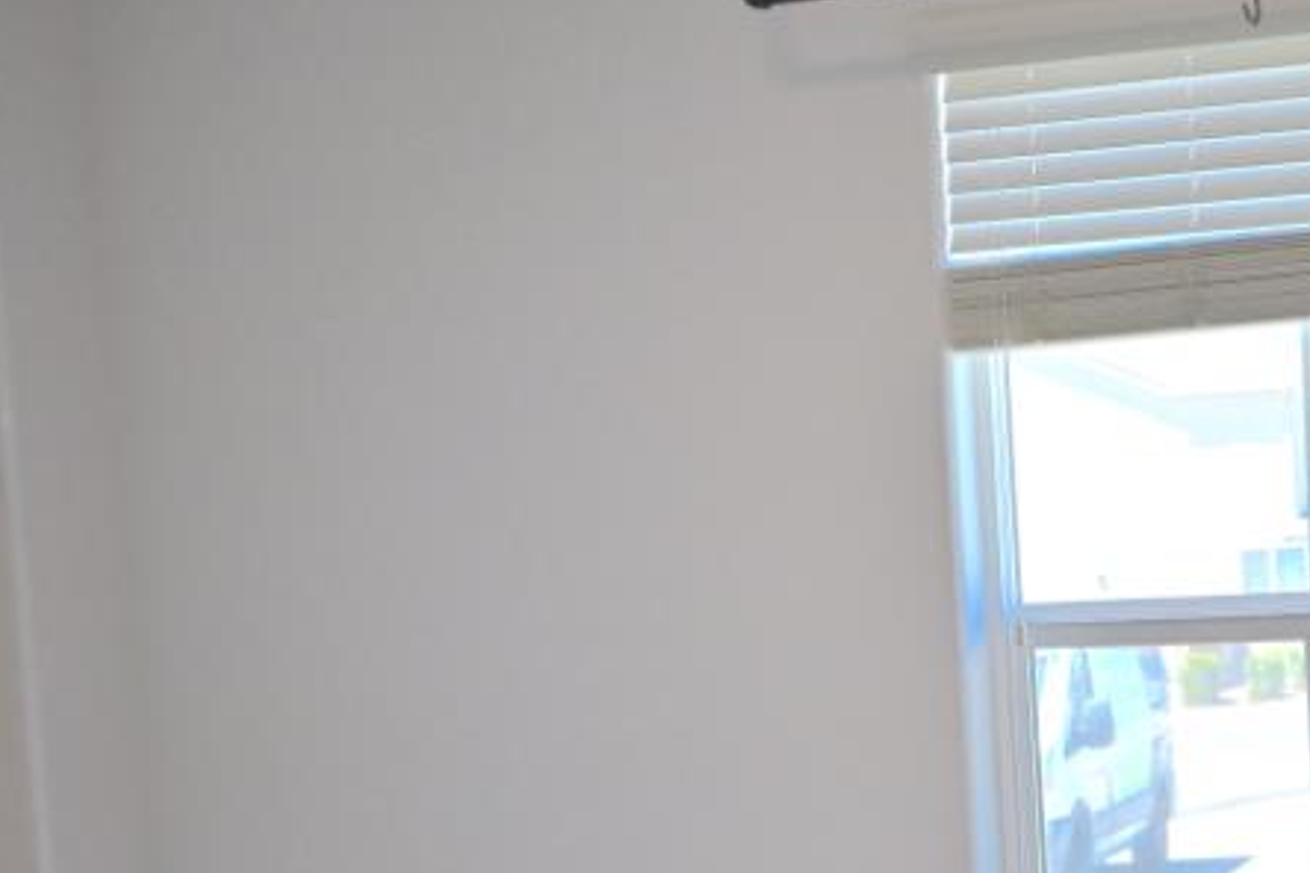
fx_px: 2947
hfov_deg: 23.7
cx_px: 1396
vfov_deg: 16.5
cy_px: 894
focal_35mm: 81
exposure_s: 1/250
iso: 360
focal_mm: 24
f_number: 4
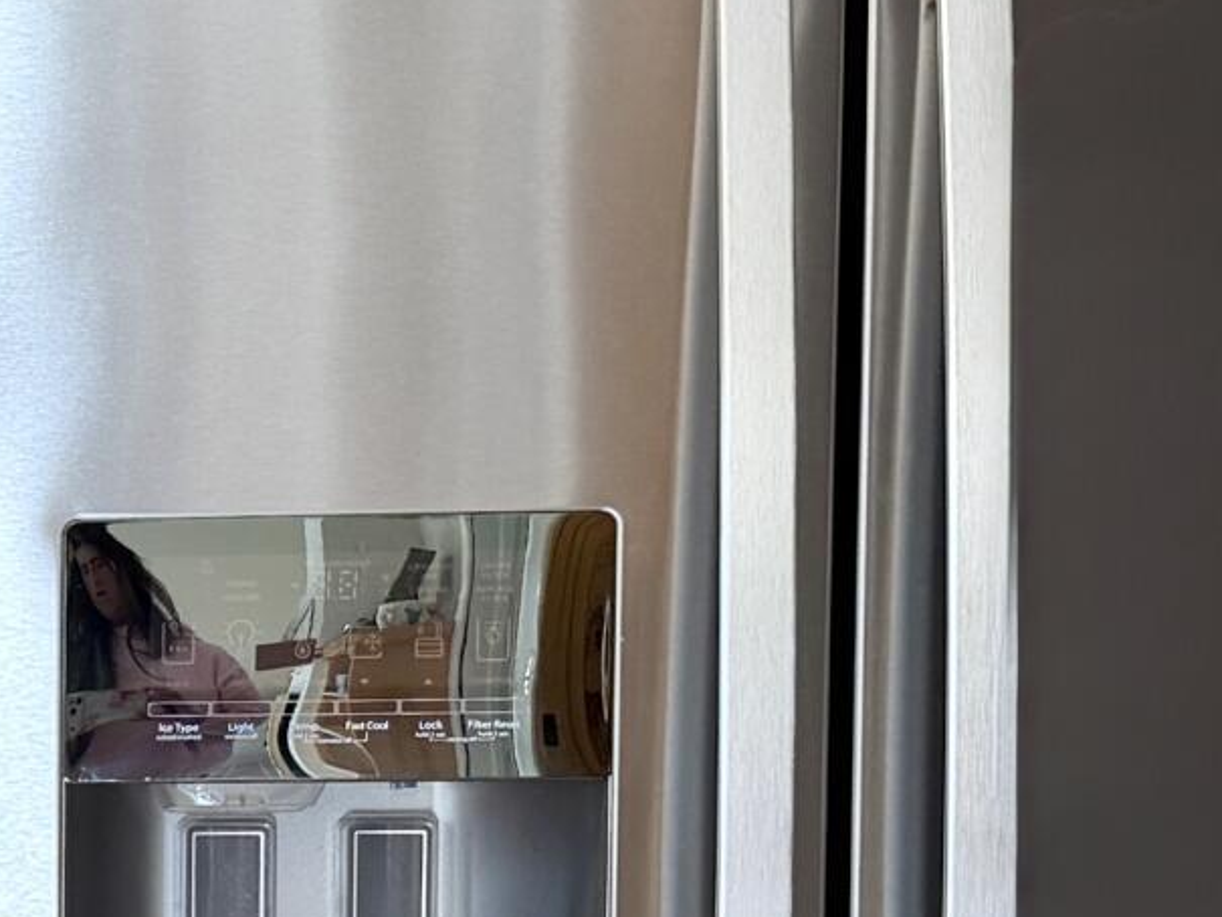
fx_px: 4202
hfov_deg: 15.3
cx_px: -622
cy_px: 987
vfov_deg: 12.3
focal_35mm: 119
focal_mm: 6.76
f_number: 1.78
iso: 160
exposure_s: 1/120
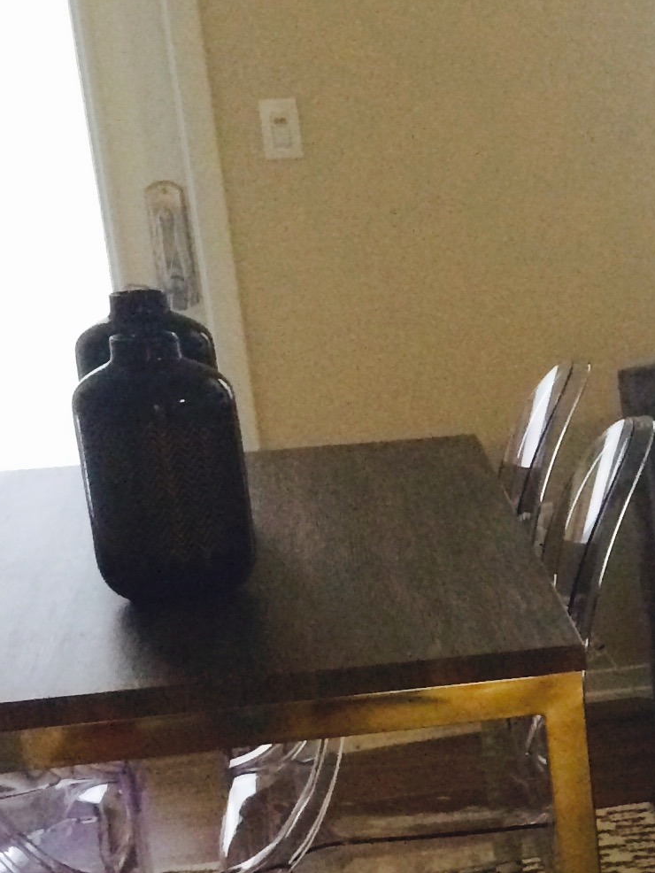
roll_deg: +2.7
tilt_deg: -18.4
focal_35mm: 96
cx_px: 1055
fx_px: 2421
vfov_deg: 20.1
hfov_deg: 14.2
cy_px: 775
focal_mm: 4.15
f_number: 2.2
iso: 250
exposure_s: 1/30
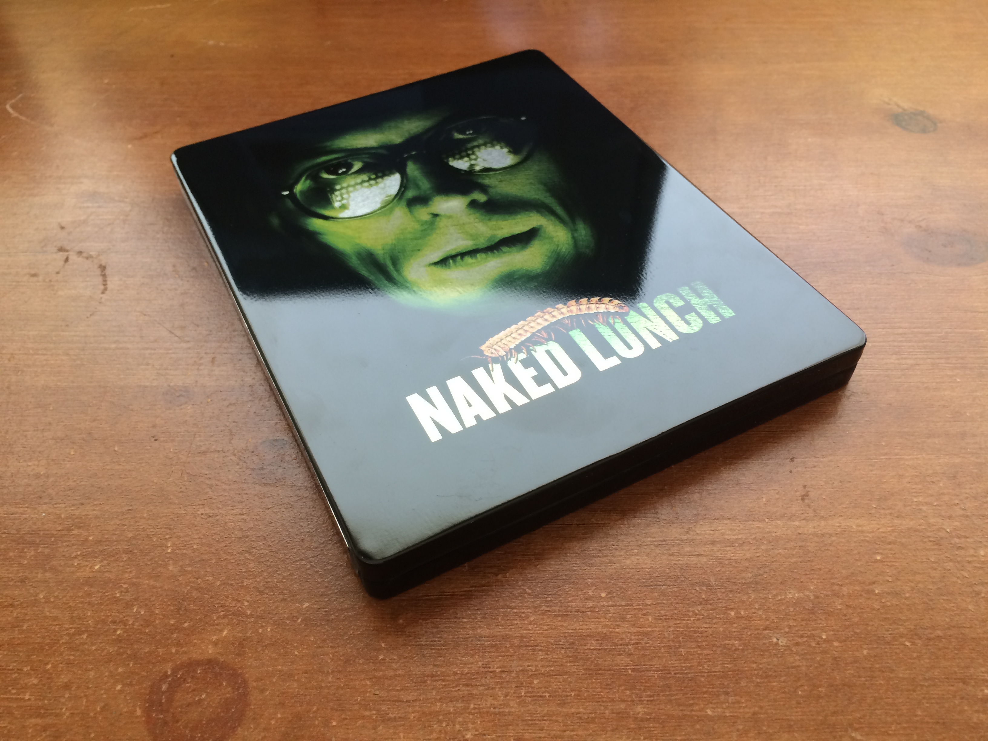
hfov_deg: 61.7
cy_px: 370
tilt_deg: -47.6
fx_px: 828
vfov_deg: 48.2
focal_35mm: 29
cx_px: 494
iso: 100
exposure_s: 1/30
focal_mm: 4.15
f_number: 2.2
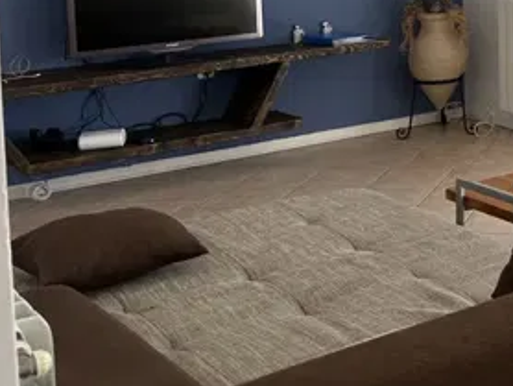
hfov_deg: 23.5
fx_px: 1023
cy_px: -18
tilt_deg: -4.4
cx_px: 731
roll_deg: +0.5
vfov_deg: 20.5
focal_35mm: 69
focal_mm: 6.86
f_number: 1.78
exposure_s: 1/480
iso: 80
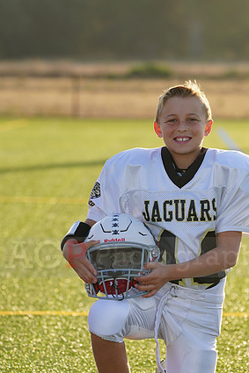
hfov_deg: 5.0
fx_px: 2834
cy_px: 249
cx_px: 158
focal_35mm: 273
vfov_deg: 7.5
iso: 100
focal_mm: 200
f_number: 5.6
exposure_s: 1/250
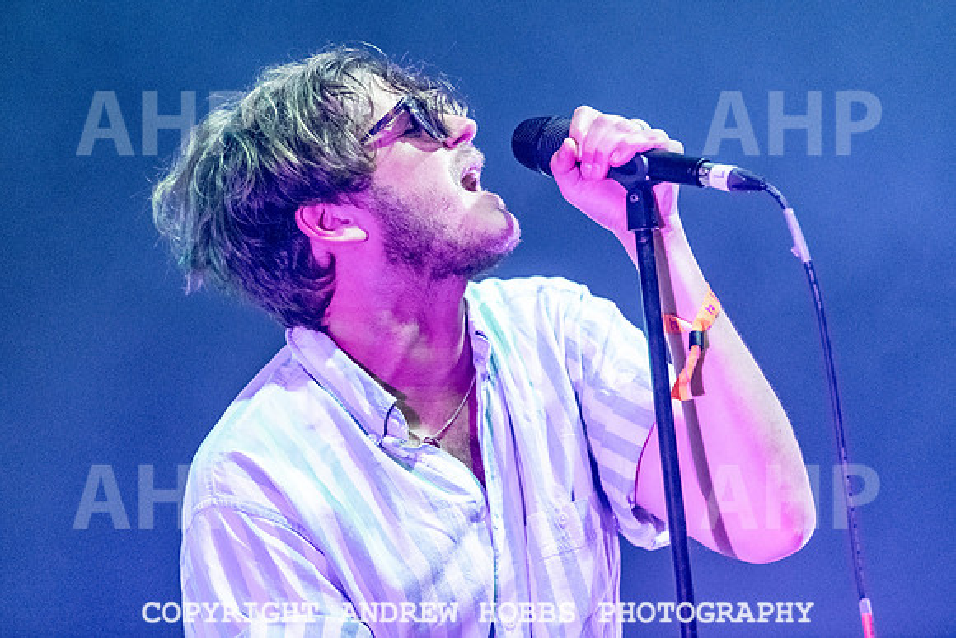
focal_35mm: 223
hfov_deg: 9.2
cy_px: 283
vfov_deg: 6.2
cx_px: 453
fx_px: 5911
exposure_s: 1/400
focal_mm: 200
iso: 5000
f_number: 2.8
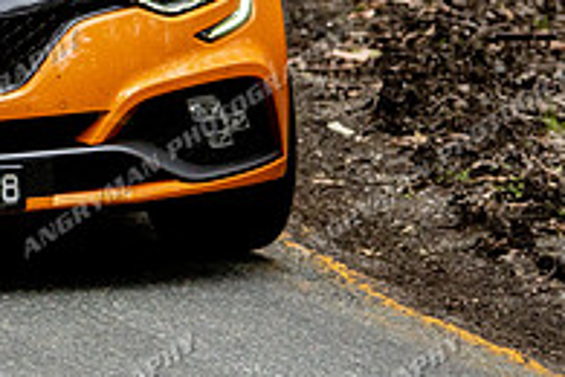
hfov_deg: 2.0
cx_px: -162
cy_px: 1
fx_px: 16446
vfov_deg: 1.3
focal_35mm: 1048
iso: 400
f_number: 5.6
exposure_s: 1/640
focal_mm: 210
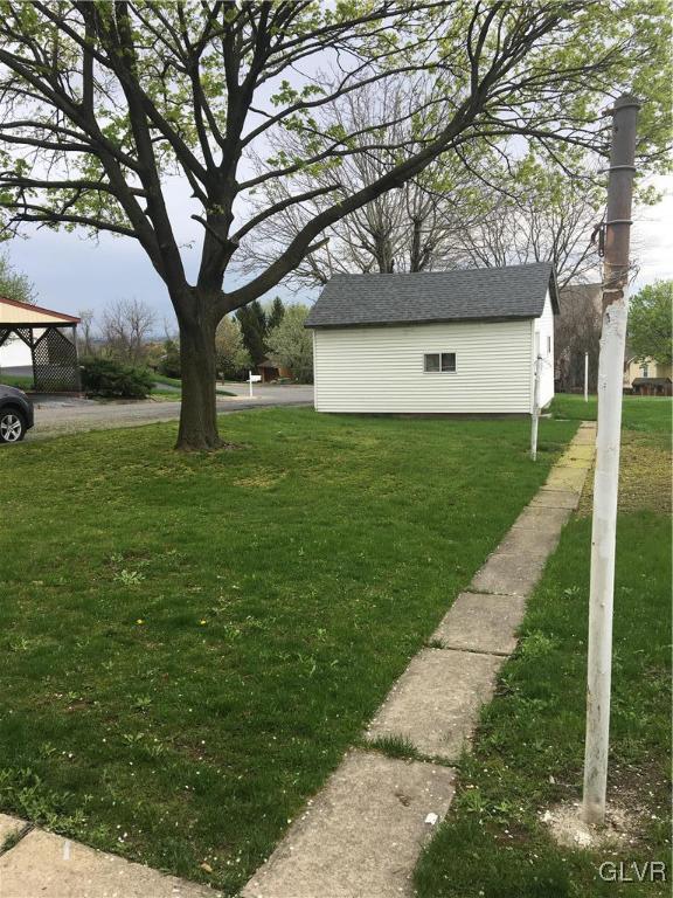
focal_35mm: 29
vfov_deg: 61.7
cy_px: 449
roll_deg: +1.5
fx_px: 752
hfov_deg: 48.2
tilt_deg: -8.8
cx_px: 336
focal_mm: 4.15
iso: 25
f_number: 2.2
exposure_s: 1/680
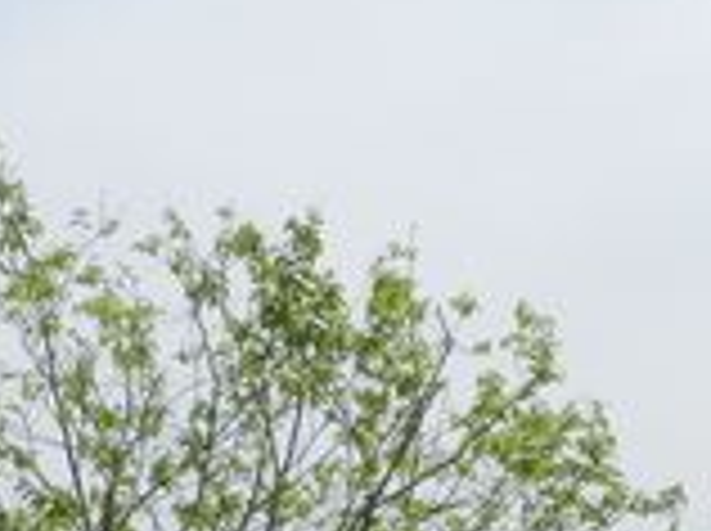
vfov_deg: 7.0
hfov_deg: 9.6
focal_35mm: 204
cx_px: 738
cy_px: 1150
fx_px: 4184
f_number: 5
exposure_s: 1/800
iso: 160
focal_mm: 8.1
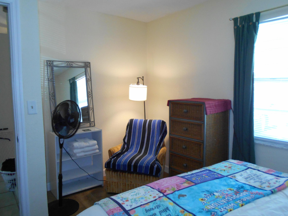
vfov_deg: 51.4
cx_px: 143
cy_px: 106
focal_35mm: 27
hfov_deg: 65.3
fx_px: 225
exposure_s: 1/30
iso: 280
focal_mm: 4.6
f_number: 3.2
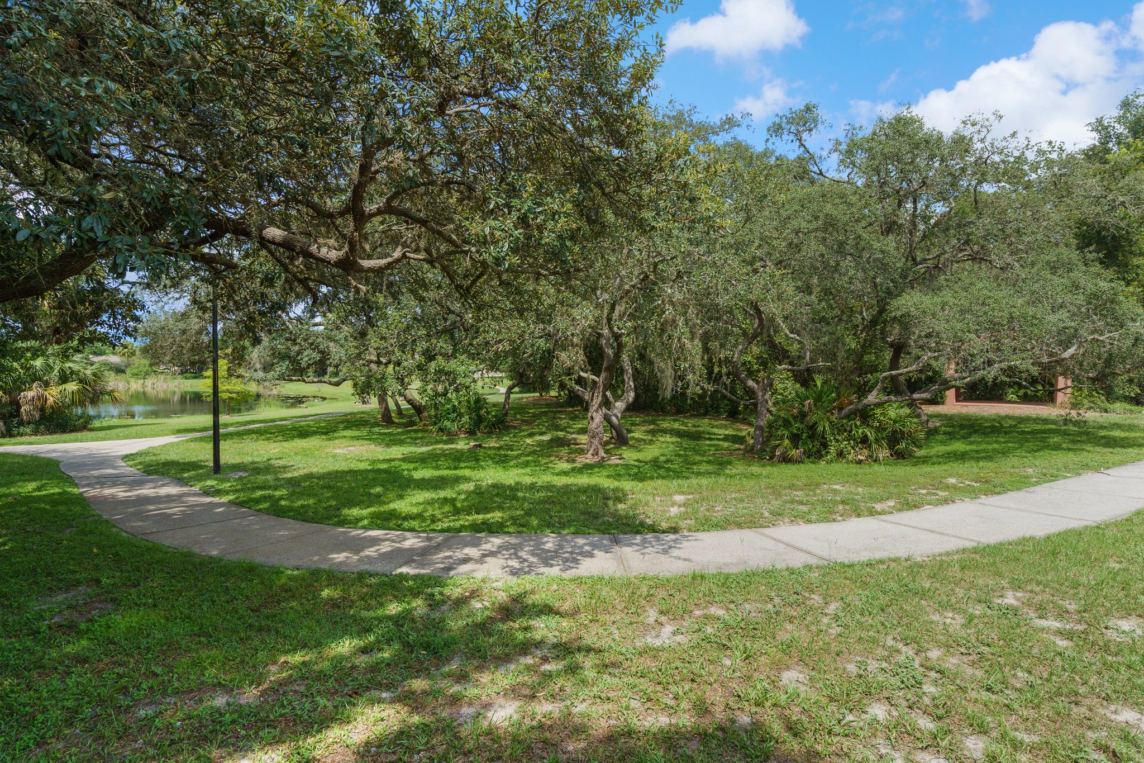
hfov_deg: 90.0
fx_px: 572
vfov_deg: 67.4
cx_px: 572
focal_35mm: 18
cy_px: 382
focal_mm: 18
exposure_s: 1/800
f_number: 8
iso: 320
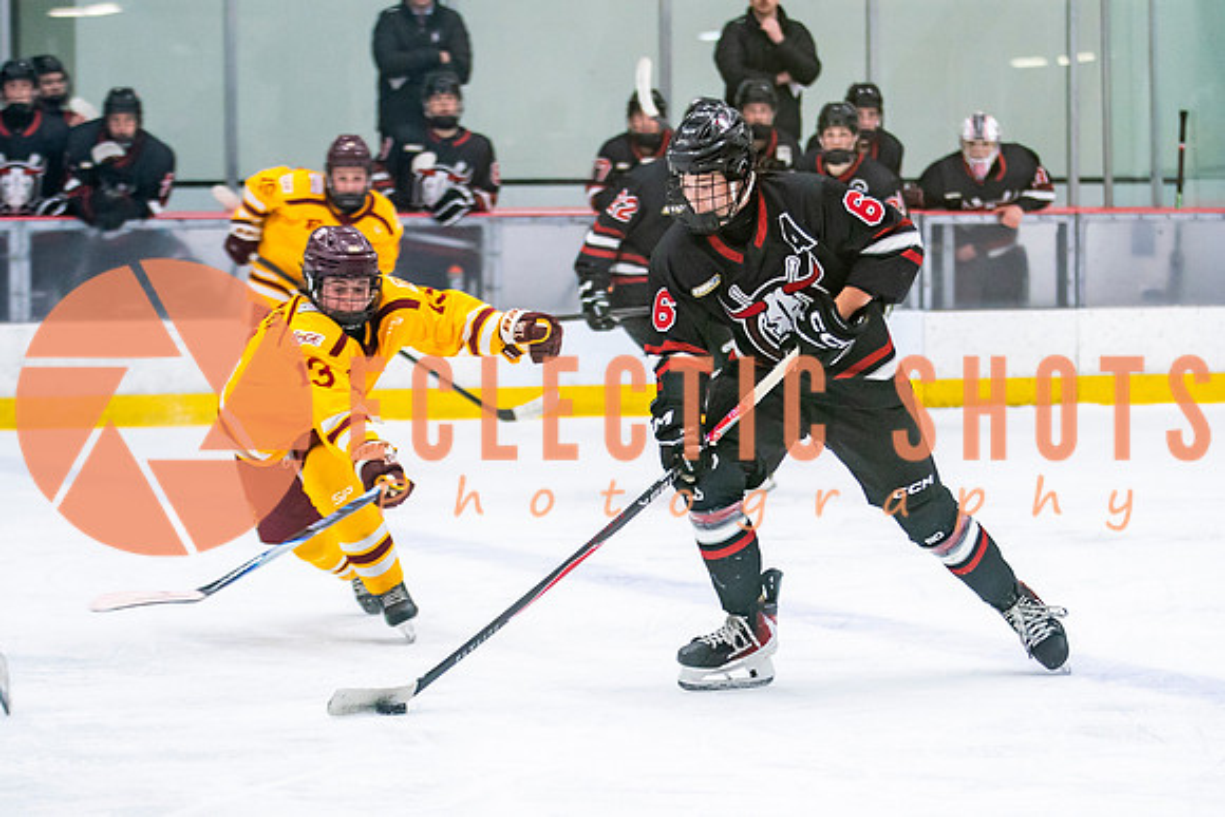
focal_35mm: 164
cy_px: 384
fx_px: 5567
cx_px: 789
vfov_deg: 8.4
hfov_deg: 12.5
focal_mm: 100
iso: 1600
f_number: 2.8
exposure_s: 1/640
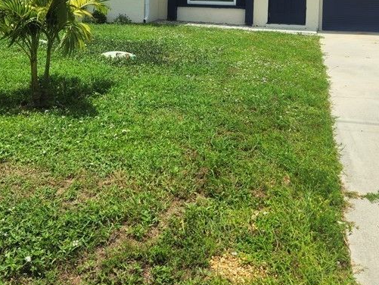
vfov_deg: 29.0
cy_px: 3
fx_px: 515
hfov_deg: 40.4
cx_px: 199
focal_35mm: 47
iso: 25
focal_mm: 5.4
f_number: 1.8
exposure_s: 1/3177
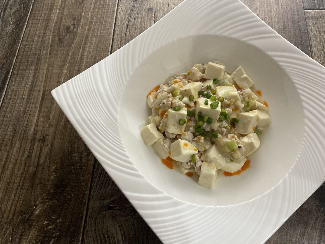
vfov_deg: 53.1
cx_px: 162
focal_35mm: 26
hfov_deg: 67.3
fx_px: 244
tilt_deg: -69.4
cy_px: 122
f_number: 1.8
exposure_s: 1/60
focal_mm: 4.25
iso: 400
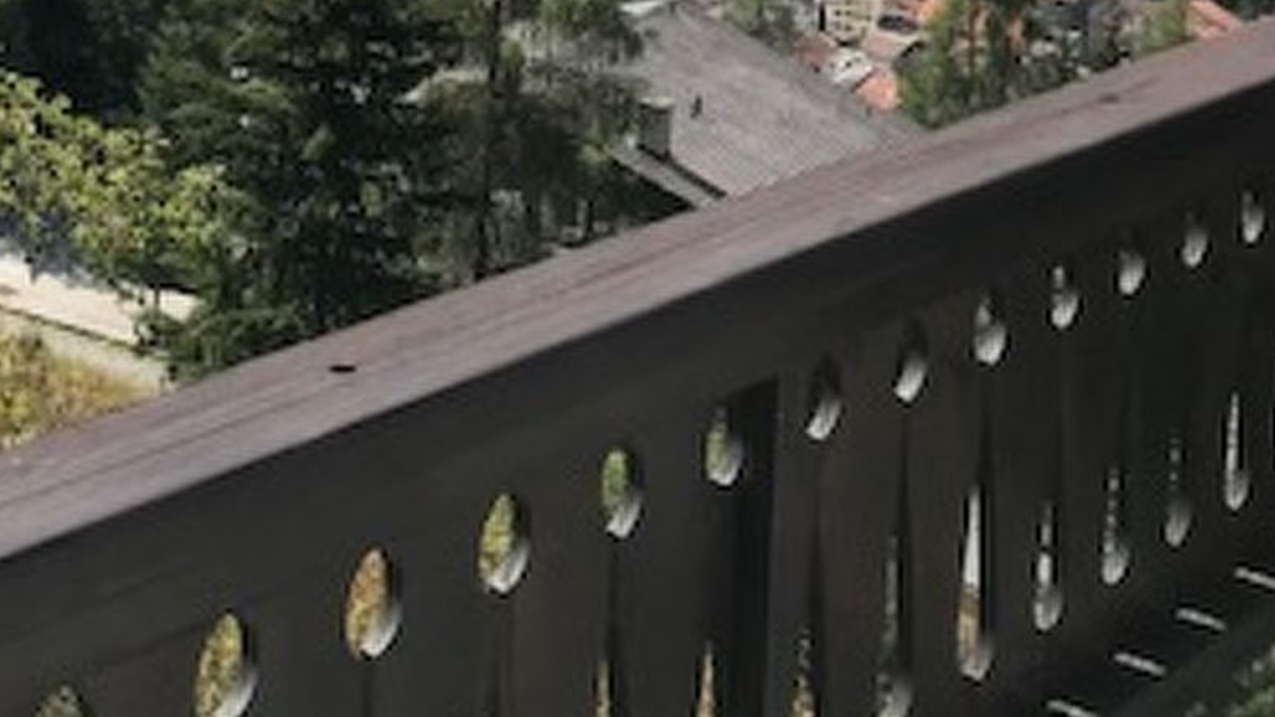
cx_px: 31
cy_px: -495
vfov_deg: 13.9
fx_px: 2671
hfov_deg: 25.6
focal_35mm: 79
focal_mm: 3.99
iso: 20
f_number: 1.8
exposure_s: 1/1709
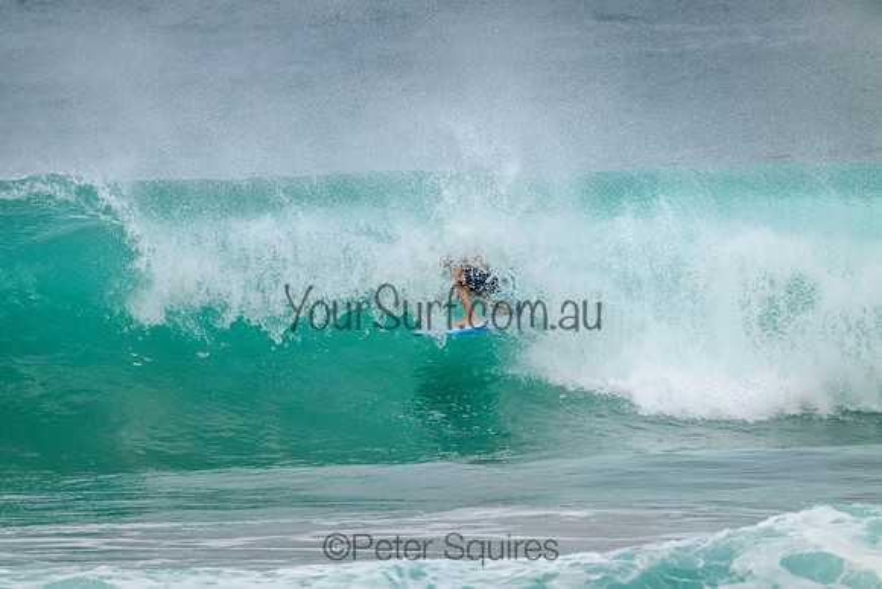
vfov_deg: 1.7
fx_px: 19604
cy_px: 294
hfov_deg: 2.6
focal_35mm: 800
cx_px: 441
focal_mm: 800
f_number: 11
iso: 1100
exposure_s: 1/2000
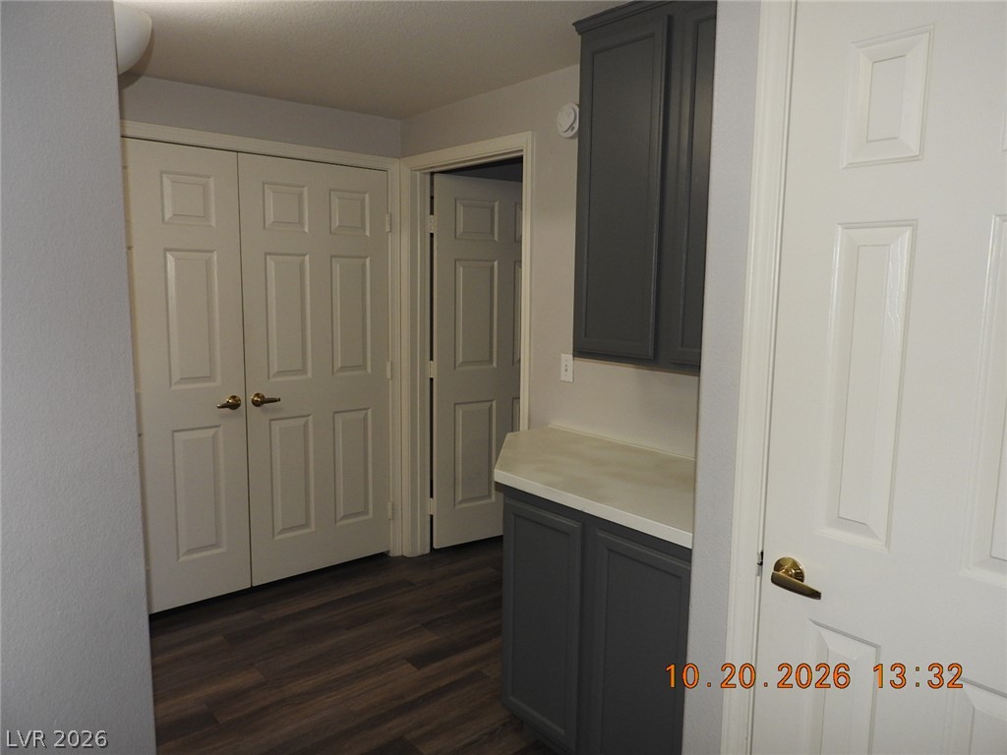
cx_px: 504
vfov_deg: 56.8
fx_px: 698
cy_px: 378
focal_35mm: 24
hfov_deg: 71.6
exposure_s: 1/30
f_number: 3.3
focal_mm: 4.3
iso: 200
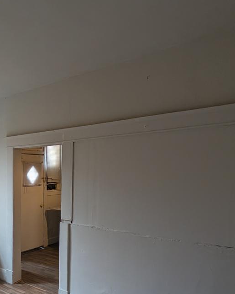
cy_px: 194
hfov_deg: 42.0
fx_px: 243
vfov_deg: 60.8
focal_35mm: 28
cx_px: -17
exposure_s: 1/53.2
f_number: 1.7
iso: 98
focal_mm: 2.02
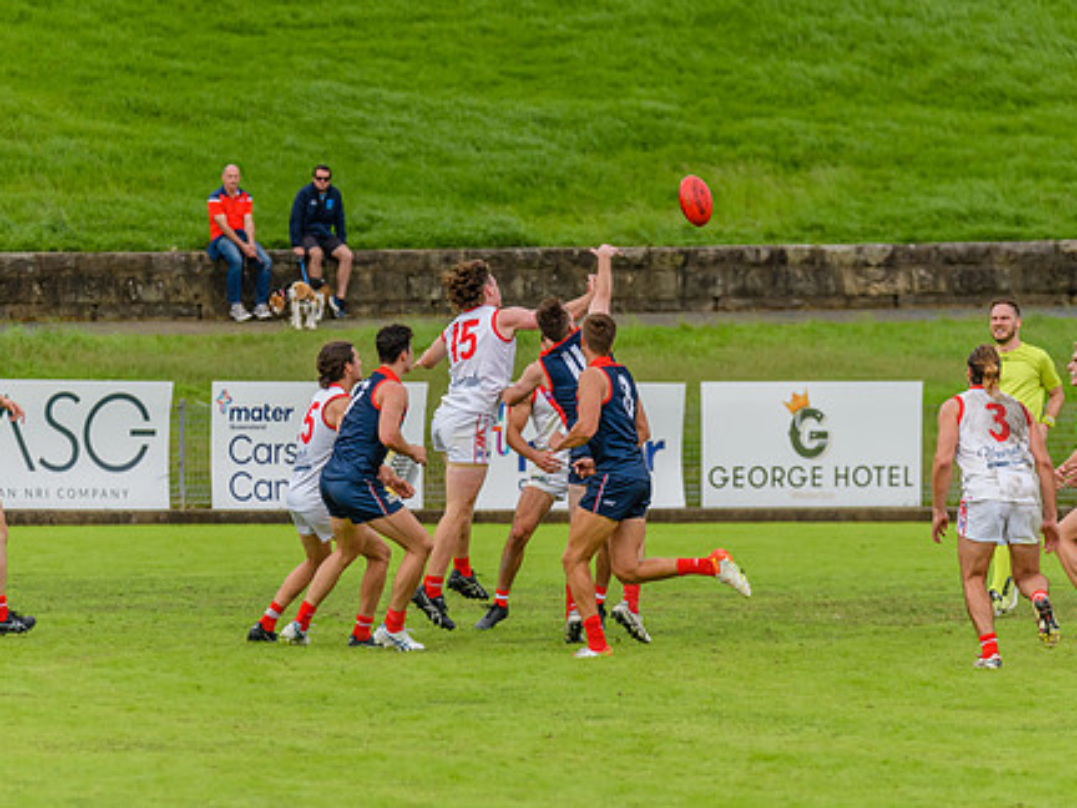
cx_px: 565
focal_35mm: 384
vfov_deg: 3.9
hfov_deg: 5.2
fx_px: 11947
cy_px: 335
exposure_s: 1/1600
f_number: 9
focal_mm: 280
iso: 800
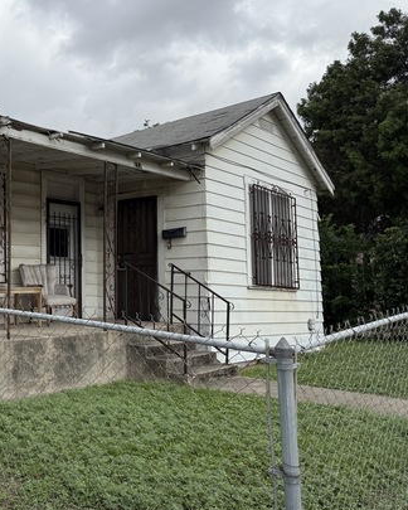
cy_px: 232
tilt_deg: +6.6
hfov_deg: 36.7
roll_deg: +0.9
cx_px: 15
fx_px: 558
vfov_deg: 49.0
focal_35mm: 37
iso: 80
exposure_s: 1/4975
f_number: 1.78
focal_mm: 6.76
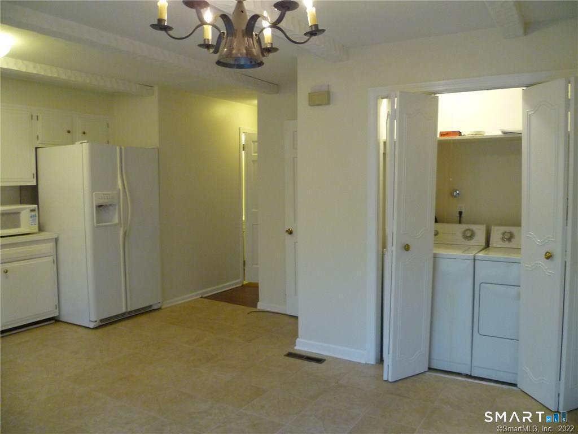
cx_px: 289
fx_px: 468
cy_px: 217
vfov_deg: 49.7
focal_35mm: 28
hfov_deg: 63.4
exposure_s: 1/30
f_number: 2.8
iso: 320
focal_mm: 5
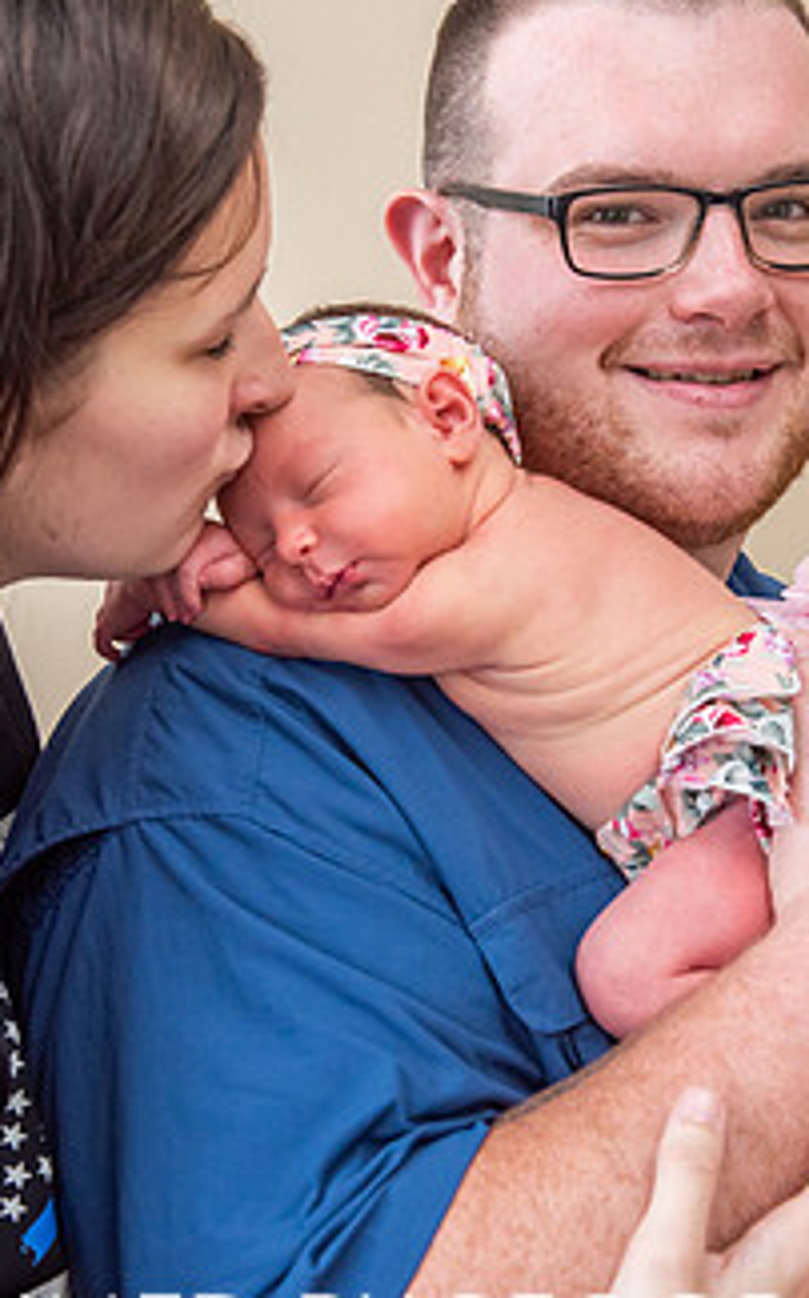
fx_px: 2580
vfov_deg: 28.2
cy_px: 631
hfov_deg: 17.8
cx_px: 505
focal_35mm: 73
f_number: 5
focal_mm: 40
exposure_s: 1/250
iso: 1000
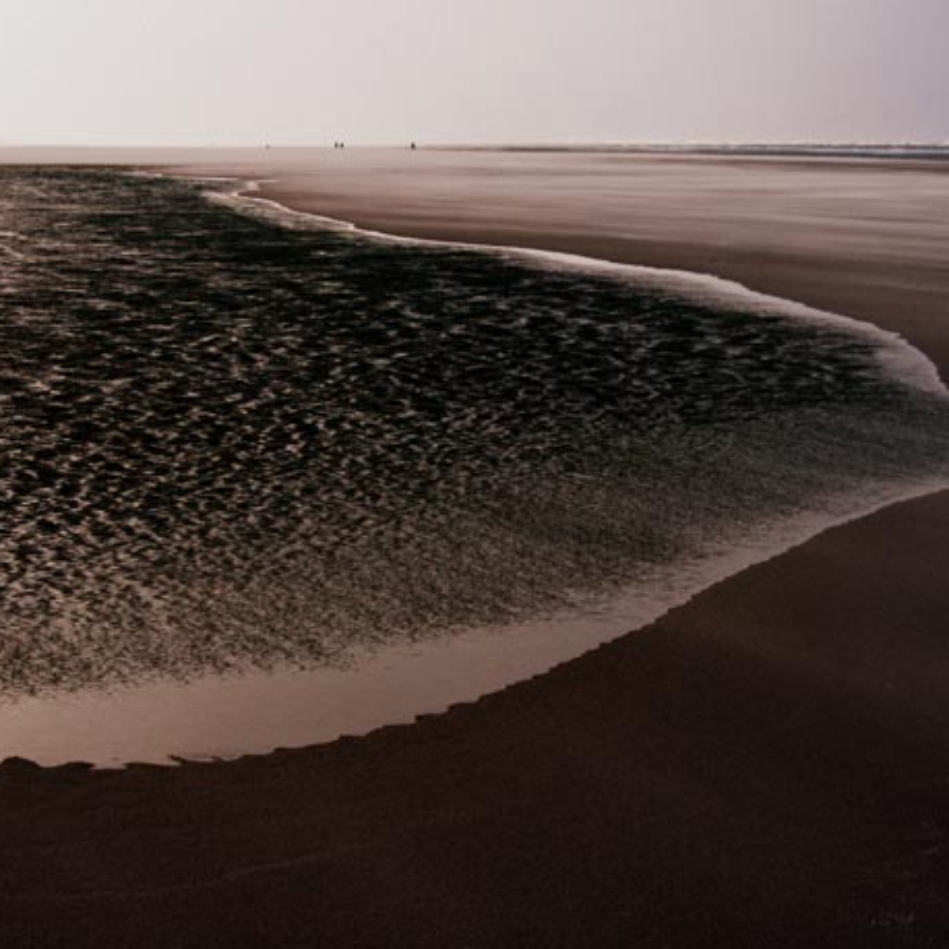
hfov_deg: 17.9
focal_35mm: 97
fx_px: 3009
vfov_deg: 17.9
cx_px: 349
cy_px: 479
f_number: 11
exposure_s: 1/80
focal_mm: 50
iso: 400
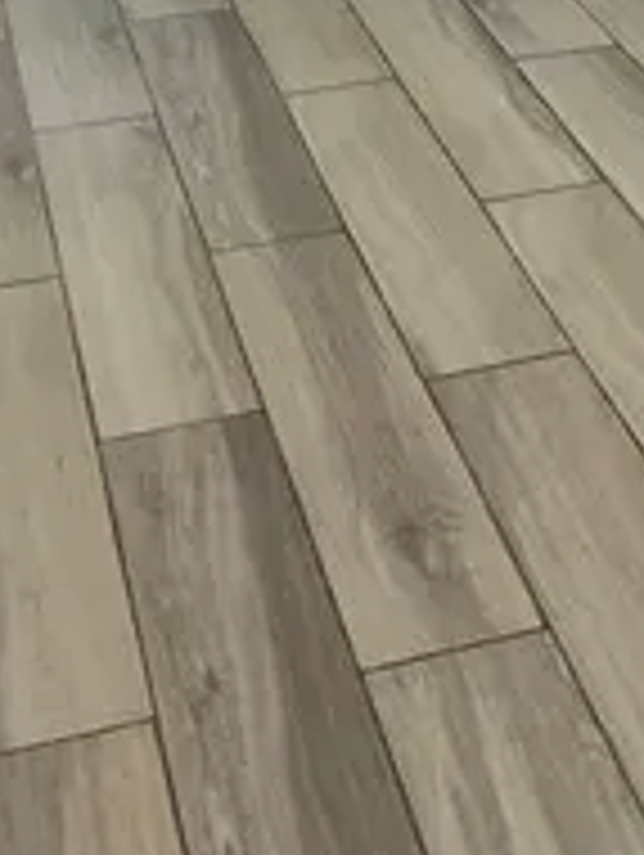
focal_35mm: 82
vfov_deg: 21.0
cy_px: -338
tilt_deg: -11.4
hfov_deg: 17.8
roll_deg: +1.8
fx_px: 2030
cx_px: 558
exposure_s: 1/120
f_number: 1.6
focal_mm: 5.1
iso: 80
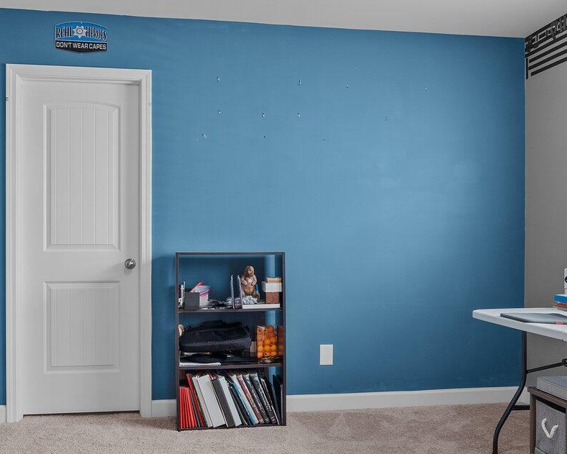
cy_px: 244
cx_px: 286
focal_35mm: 39
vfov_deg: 38.2
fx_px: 655
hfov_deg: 46.8
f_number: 8
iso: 400
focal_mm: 16
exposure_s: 1/1.43
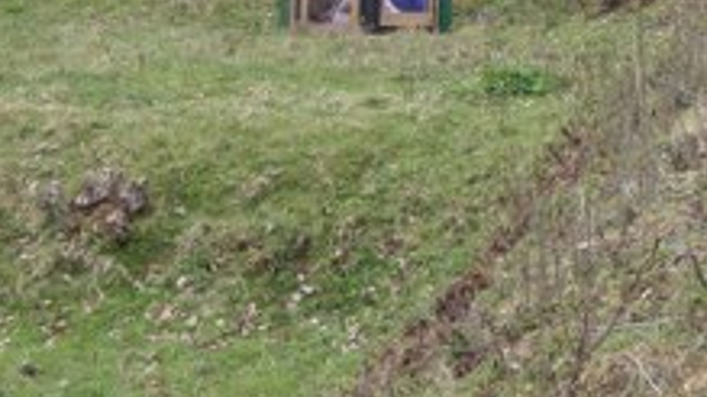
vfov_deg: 8.8
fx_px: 2511
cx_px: 814
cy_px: -216
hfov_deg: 15.5
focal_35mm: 134
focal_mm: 7.5
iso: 64
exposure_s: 1/160
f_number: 4.2
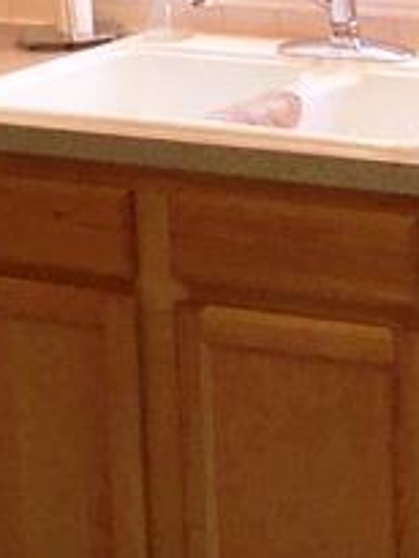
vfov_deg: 13.3
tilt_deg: -8.0
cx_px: 531
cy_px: -71
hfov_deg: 10.1
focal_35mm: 145
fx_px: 2338
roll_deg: +0.7
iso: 25
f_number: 2.2
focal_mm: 4.15
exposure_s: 1/30
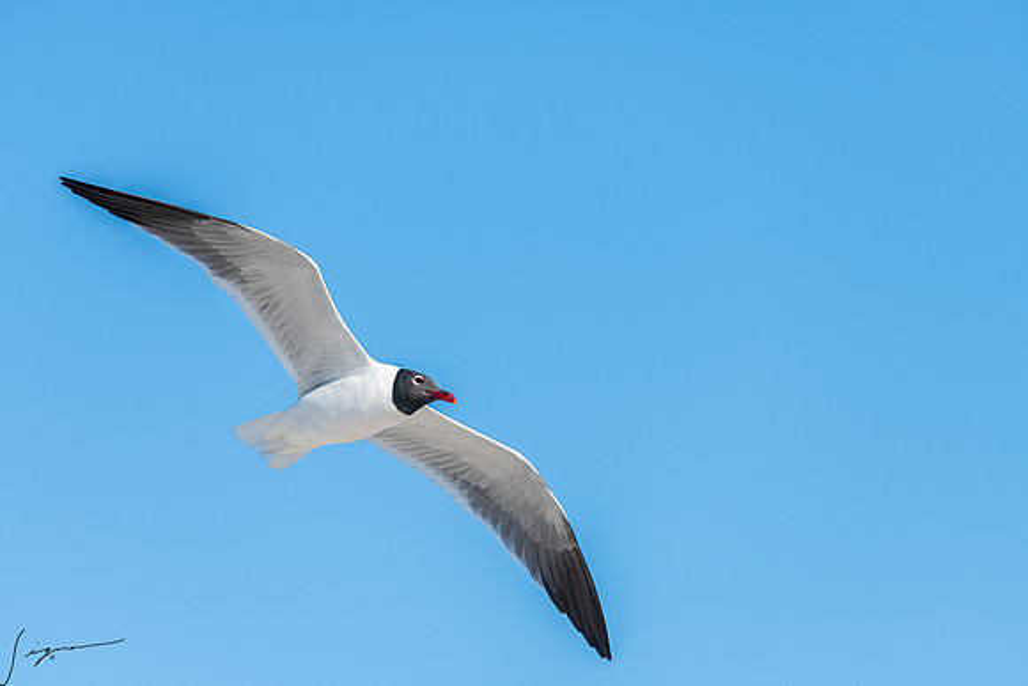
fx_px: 8568
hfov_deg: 6.9
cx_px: 514
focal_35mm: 300
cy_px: 343
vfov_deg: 4.6
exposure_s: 1/2000
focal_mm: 300
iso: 500
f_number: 5.6
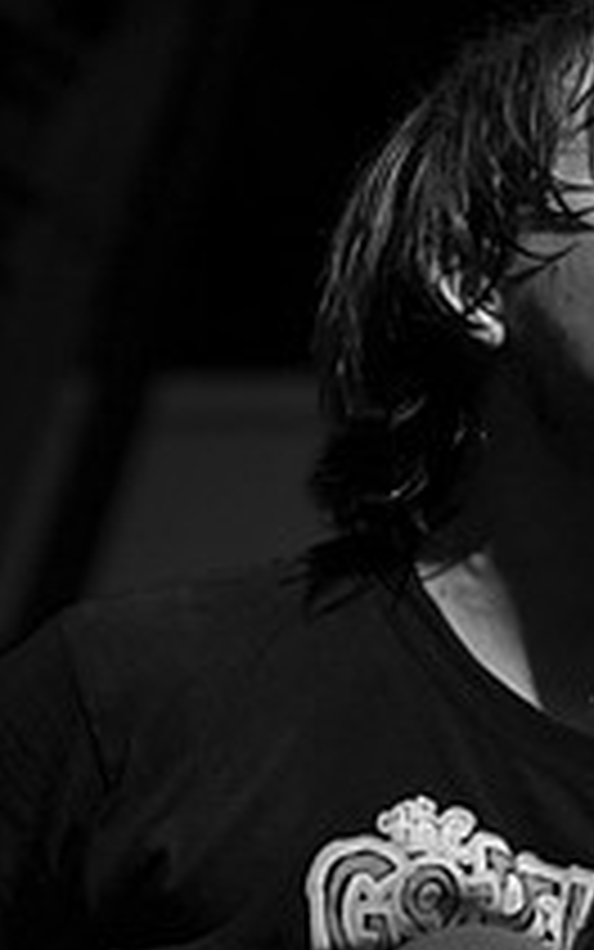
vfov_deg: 9.2
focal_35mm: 228
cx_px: 664
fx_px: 5902
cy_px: 815
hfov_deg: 5.7
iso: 800
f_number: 3.2
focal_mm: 70
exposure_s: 1/100
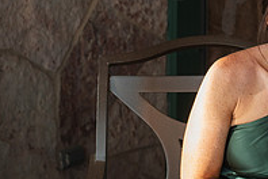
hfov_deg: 11.1
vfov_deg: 7.7
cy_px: -76
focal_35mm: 176
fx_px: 1310
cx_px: 426
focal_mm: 50
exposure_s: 1/320
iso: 250
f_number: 3.2
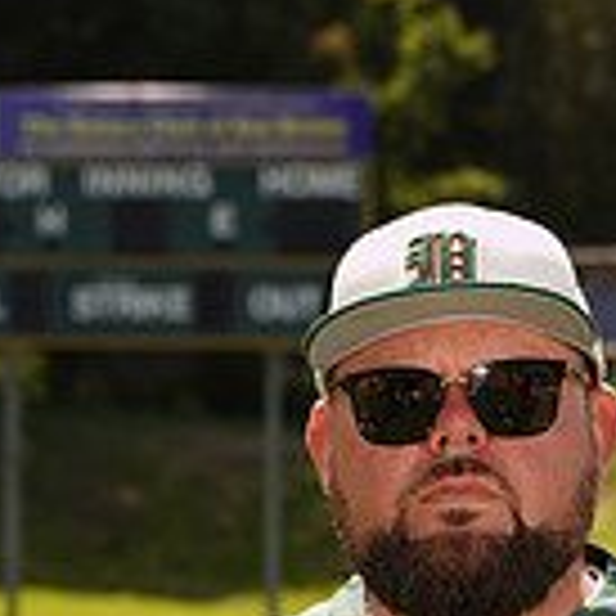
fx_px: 7248
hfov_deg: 4.9
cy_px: 922
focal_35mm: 360
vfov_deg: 4.8
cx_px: 223
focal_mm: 100
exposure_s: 1/160
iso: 80
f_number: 9
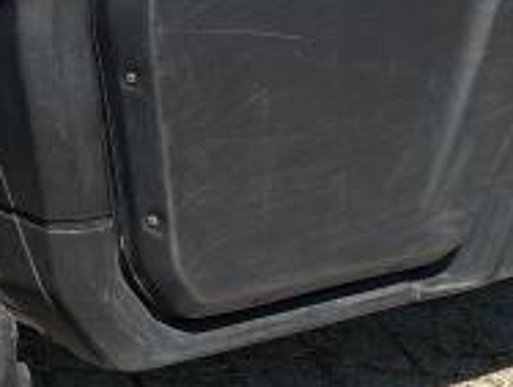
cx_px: 74
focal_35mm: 142
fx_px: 2108
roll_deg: +0.2
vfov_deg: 10.3
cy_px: -74
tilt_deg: -10.8
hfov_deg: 13.8
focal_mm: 5.7
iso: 50
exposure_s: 1/3831
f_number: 1.5
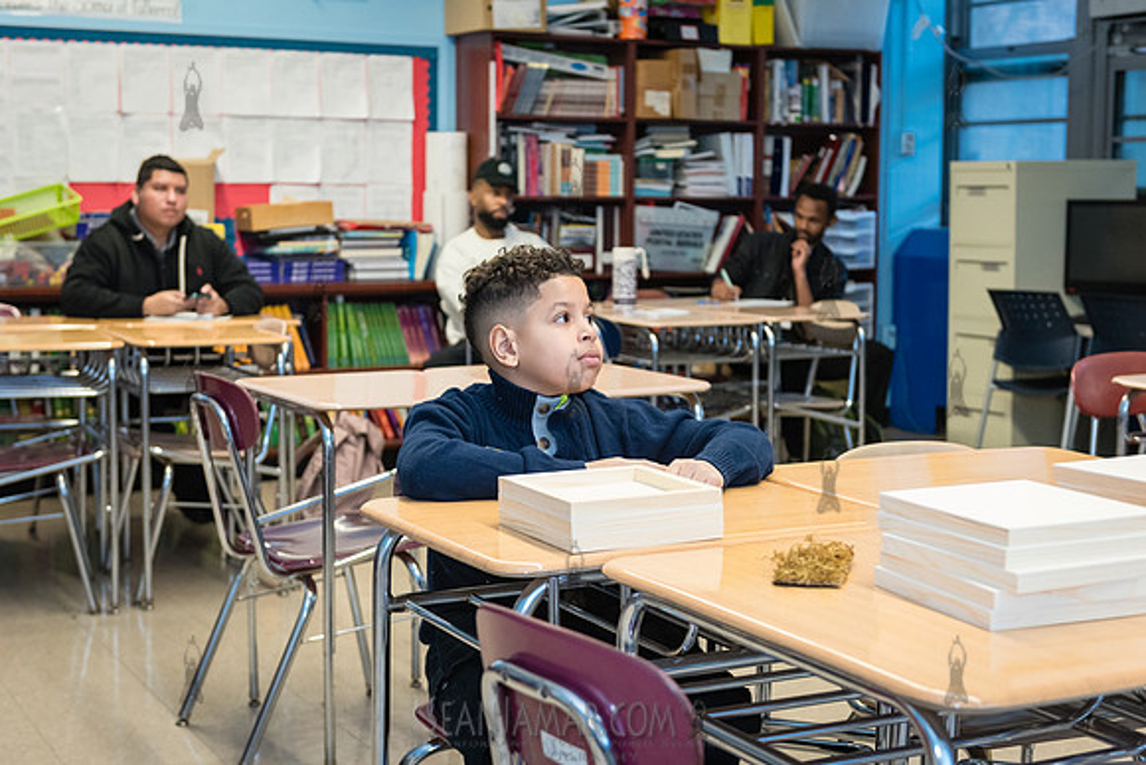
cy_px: 383
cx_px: 554
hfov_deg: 37.6
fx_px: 1684
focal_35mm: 53
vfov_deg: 25.6
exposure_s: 1/125
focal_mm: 50
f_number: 3.5
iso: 2500
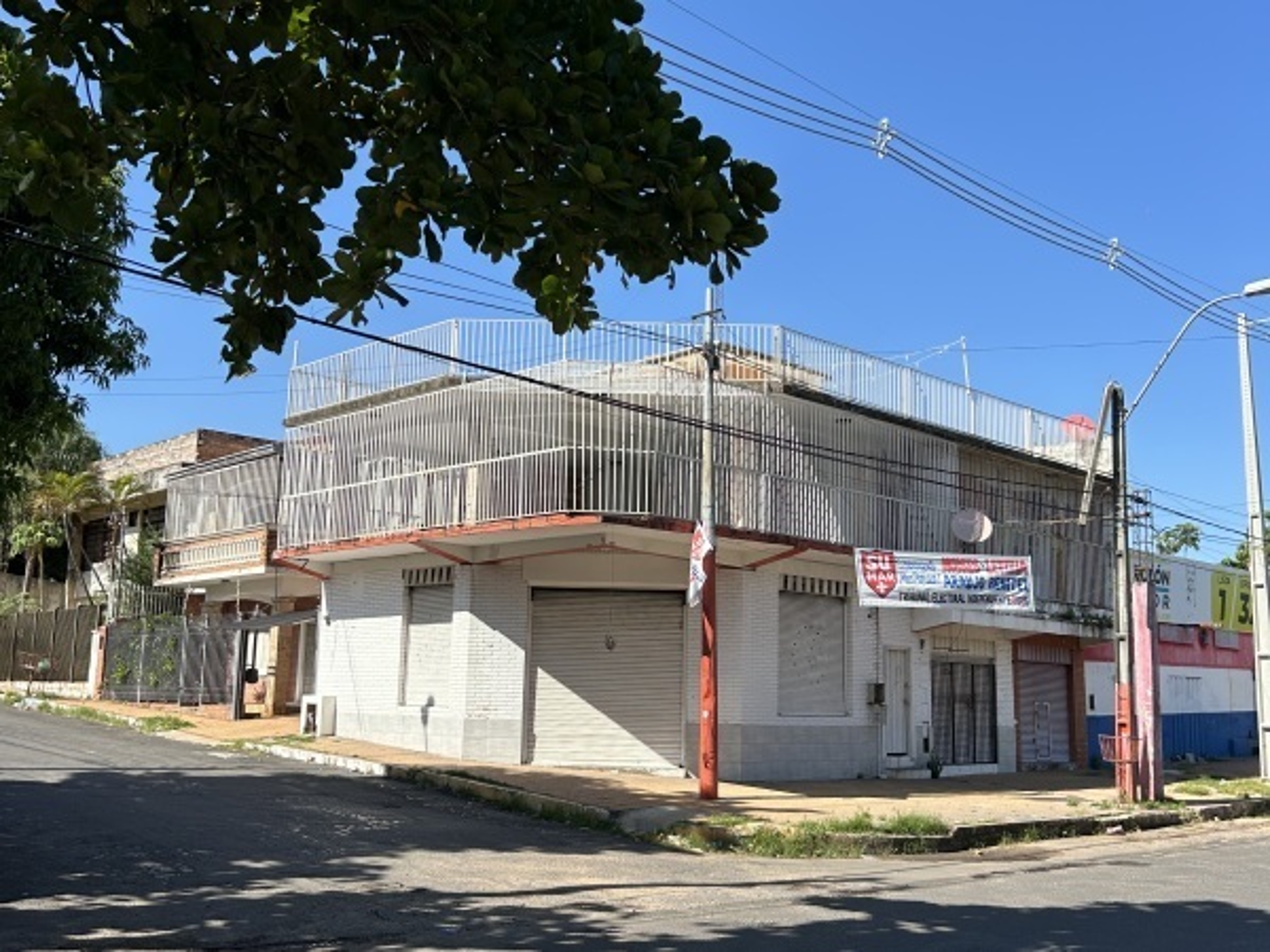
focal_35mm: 26
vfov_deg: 53.1
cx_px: 635
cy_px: 476
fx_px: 954
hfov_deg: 67.3
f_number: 1.5
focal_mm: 5.7
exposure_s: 1/2915
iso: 50
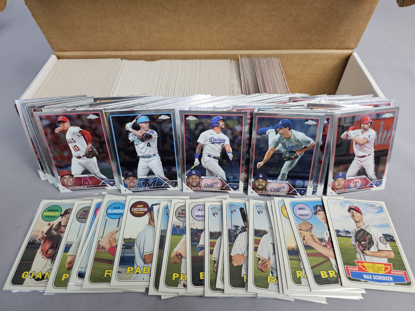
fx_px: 276
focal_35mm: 23
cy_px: 156
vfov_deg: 58.9
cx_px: 208
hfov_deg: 73.9
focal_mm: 6.3
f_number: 1.7
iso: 100
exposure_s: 1/60
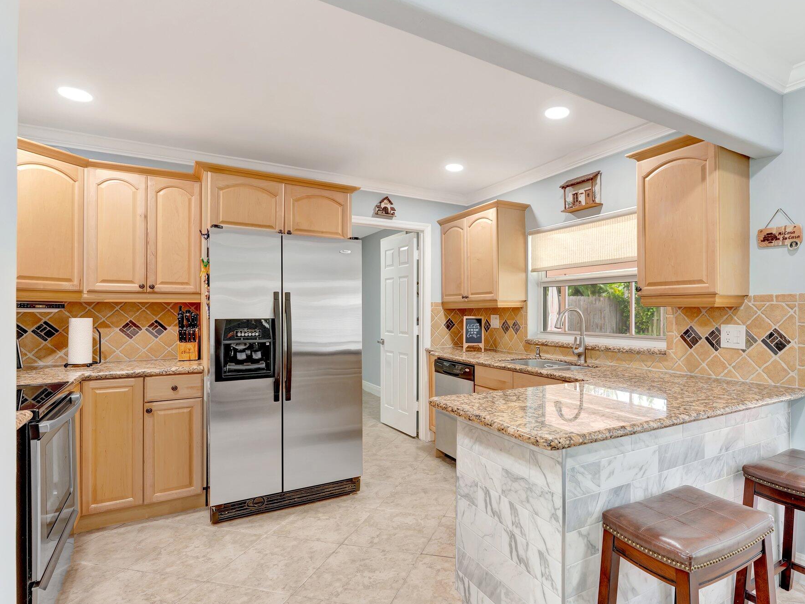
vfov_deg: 68.4
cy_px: 307
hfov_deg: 83.7
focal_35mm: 19
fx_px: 444
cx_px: 467
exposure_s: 1/2.5
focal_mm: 17.1
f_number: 8
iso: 400
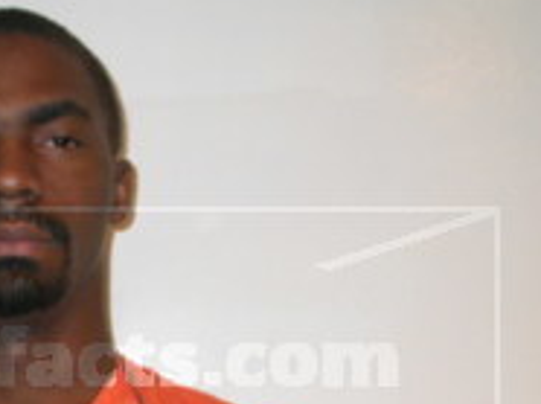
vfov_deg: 12.5
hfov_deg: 16.6
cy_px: 353
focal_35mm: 117
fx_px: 1826
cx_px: 65
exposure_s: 1/60.3
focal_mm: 13.1
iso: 100
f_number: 3.1
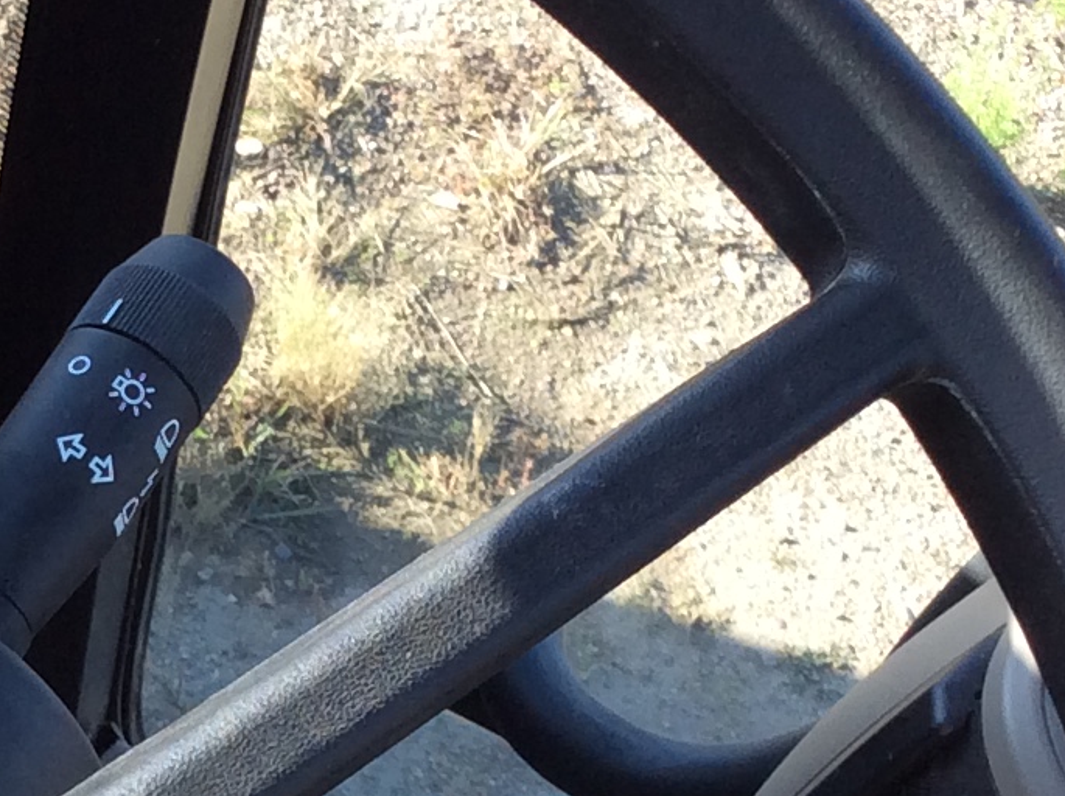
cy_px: 507
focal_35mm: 121
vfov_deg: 12.2
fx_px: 3718
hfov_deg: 16.1
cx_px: 124
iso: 32
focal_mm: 3.3
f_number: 2.4
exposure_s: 1/156
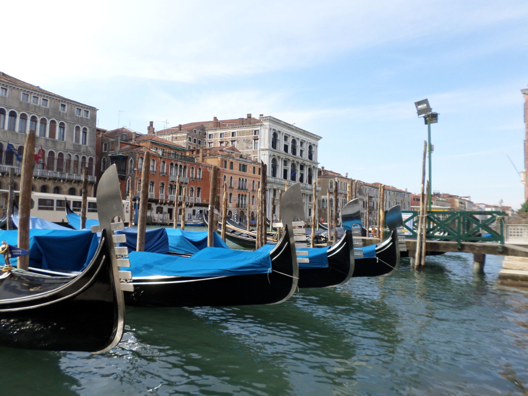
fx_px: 381
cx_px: 264
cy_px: 198
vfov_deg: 54.9
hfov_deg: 69.4
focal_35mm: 25
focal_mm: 4.5
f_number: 2.5
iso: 80
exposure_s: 1/750
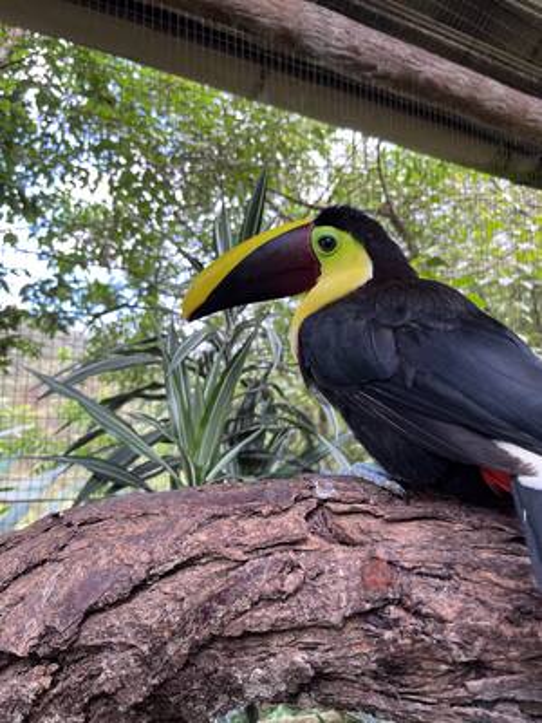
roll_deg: -0.7
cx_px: 271
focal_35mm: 26
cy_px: 362
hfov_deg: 53.1
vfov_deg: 67.3
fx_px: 543
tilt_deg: +11.3
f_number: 1.6
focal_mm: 5.1
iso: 64
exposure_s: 1/121
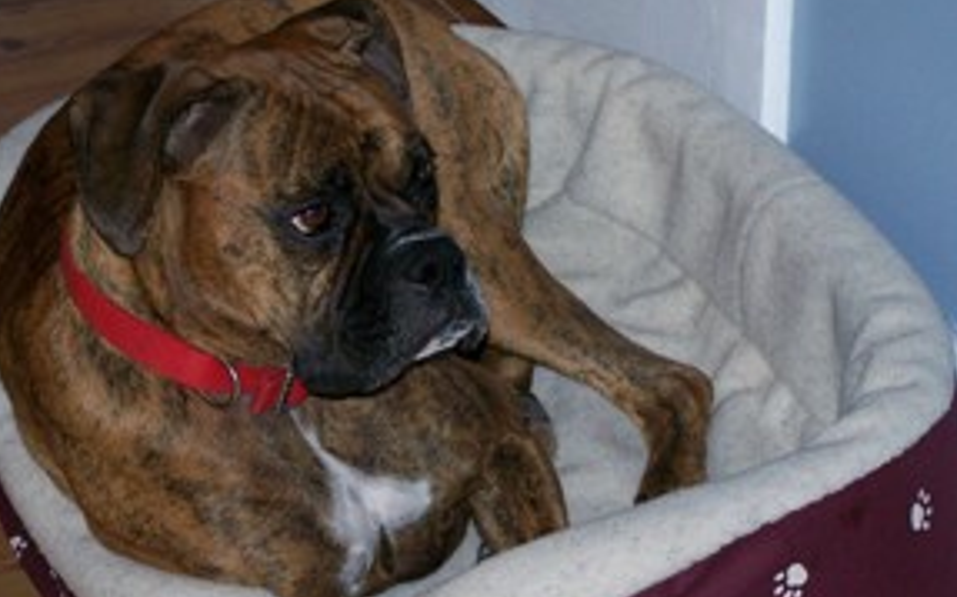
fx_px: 4535
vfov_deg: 7.5
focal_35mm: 174
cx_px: 427
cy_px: 387
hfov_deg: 12.0
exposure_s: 1/100
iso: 160
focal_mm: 17.5
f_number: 3.2
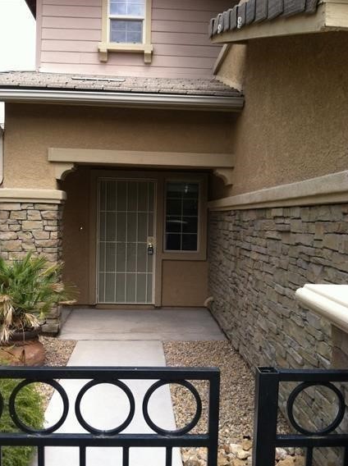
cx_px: 171
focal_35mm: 37
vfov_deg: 50.2
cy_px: 245
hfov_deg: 38.6
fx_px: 497
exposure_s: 1/441
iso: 80
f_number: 2.8
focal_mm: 3.85
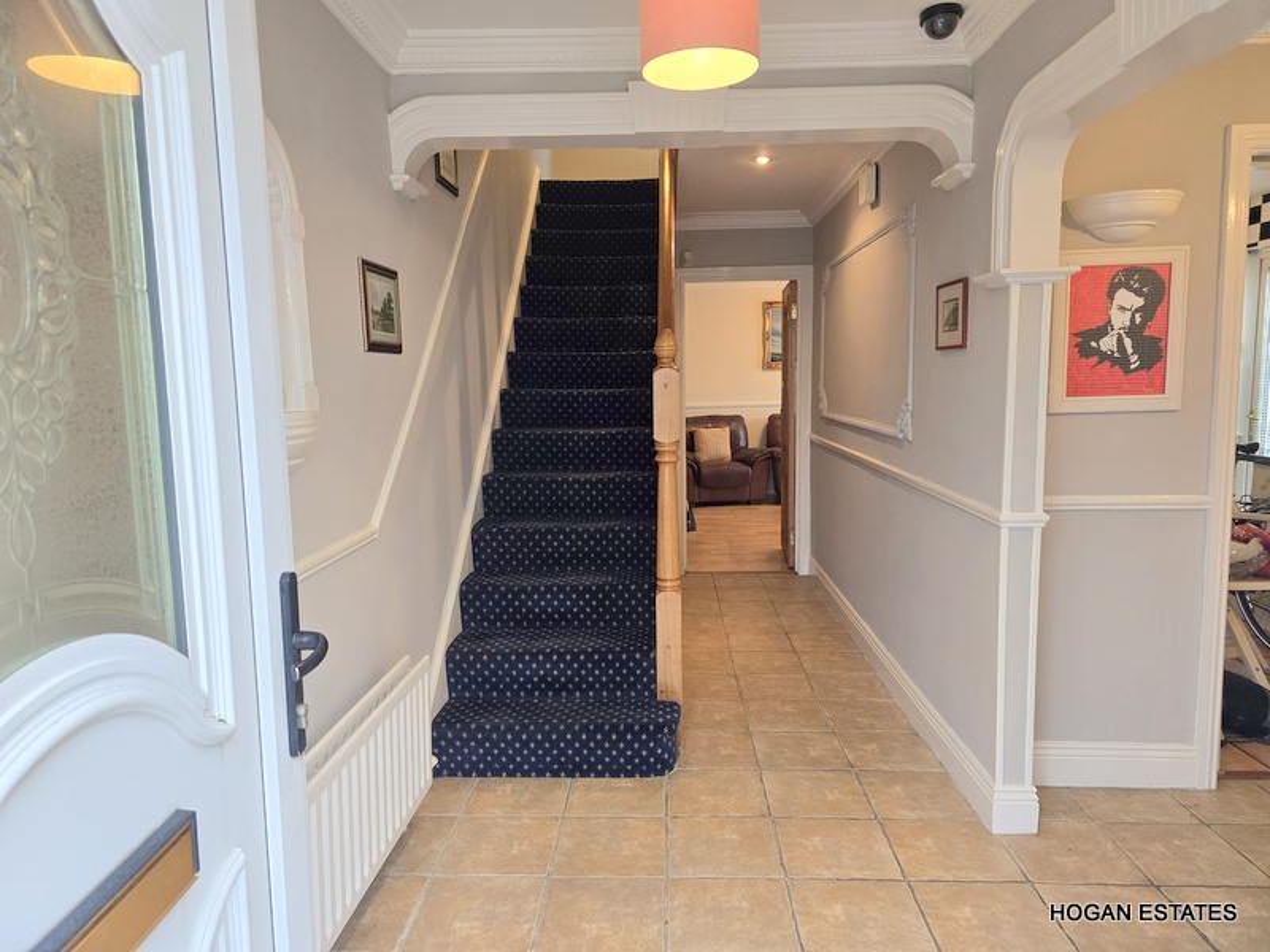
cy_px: 476
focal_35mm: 23
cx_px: 635
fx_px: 844
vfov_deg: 58.9
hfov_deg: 73.9
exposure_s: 1/100
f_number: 1.7
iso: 250
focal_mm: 6.3
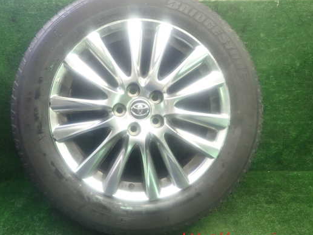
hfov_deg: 61.5
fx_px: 262
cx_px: 138
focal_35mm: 29
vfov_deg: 48.2
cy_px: 110
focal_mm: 4.5
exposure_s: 1/30
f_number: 2
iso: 200
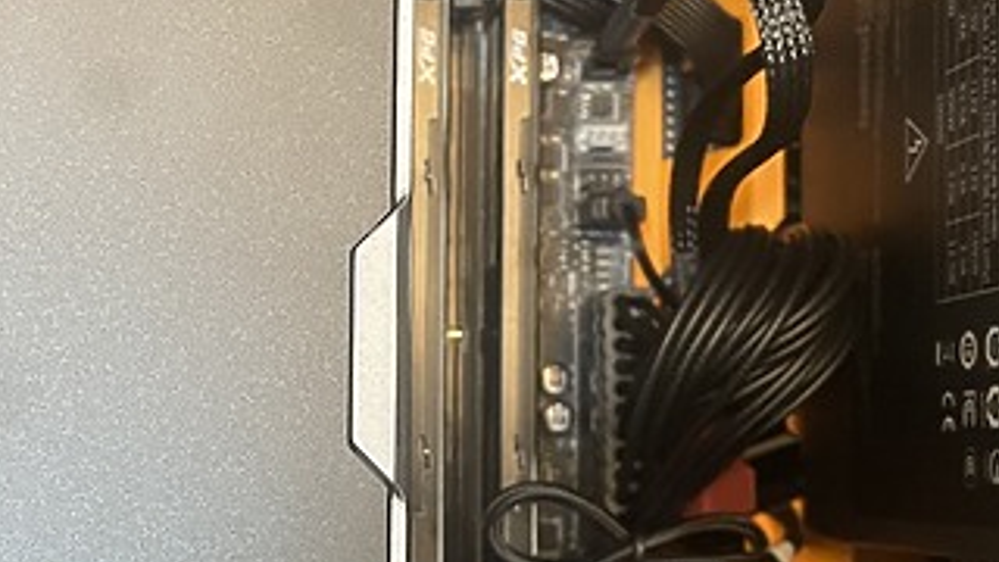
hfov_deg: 30.2
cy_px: 373
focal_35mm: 69
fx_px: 1828
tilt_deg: -85.6
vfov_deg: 17.4
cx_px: 281
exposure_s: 1/40
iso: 320
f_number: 1.6
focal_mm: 4.2
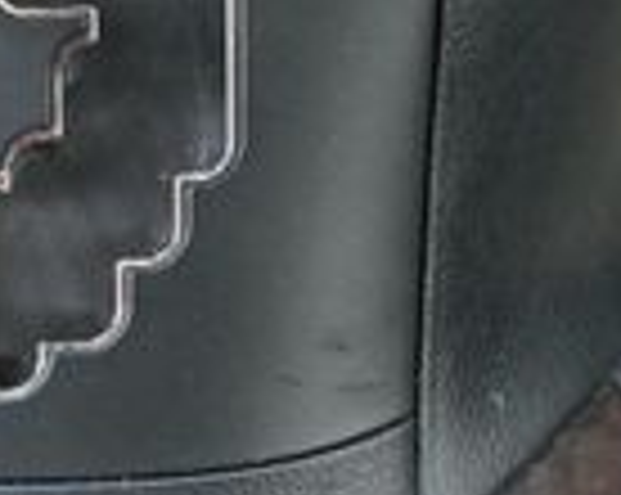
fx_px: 4074
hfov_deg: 8.7
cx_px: 14
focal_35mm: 222
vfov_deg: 6.9
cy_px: 158
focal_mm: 34
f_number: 5
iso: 3200
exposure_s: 1/100
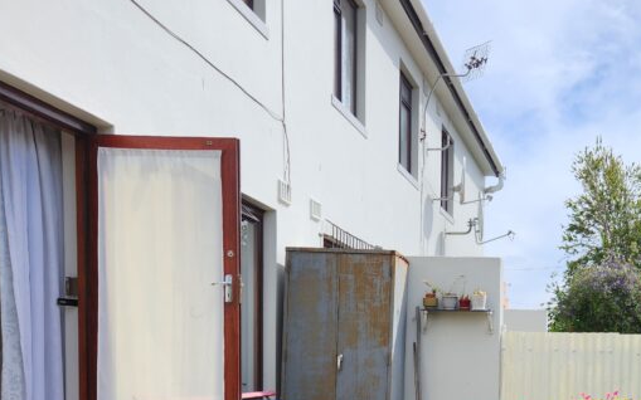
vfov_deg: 24.9
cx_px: 514
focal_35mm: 49
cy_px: 413
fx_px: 856
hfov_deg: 39.4
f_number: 1.8
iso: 20
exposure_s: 1/1874
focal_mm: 5.4
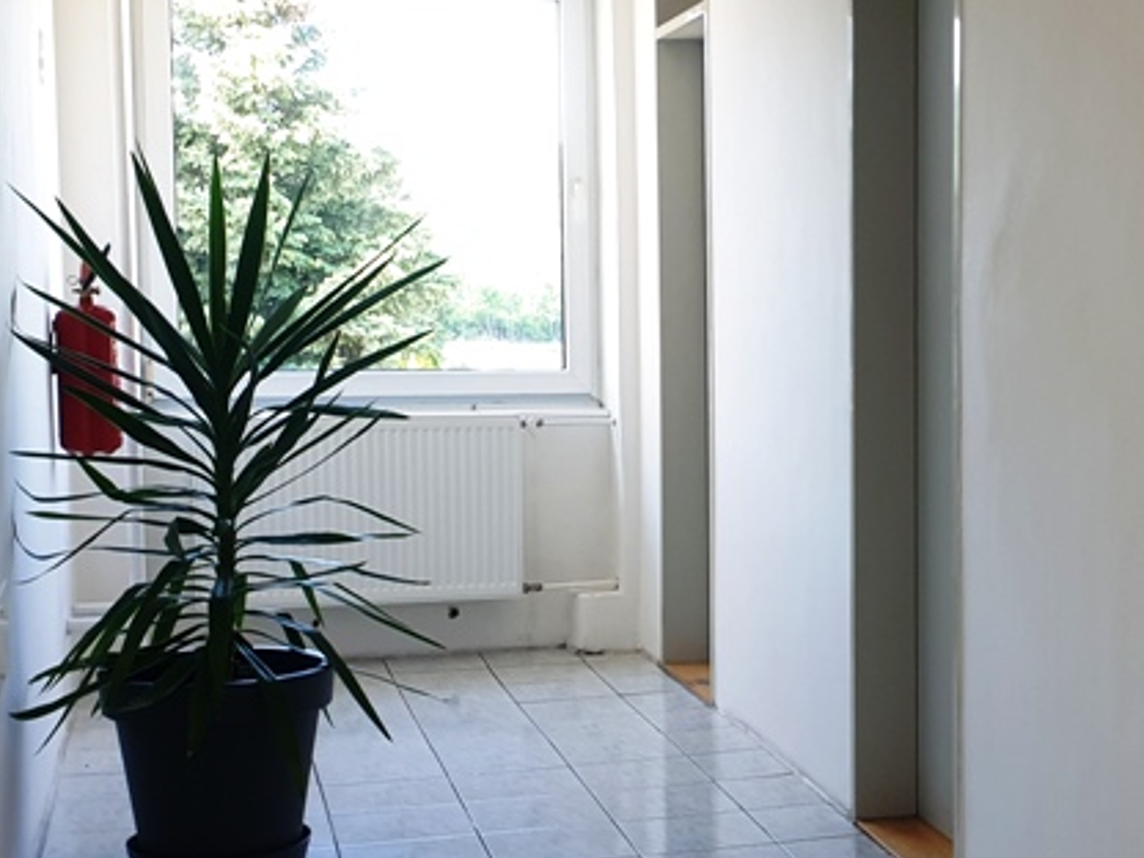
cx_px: 888
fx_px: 2115
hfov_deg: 29.7
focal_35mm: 64
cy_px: 506
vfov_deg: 22.9
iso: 80
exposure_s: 1/60
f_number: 2.4
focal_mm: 4.3
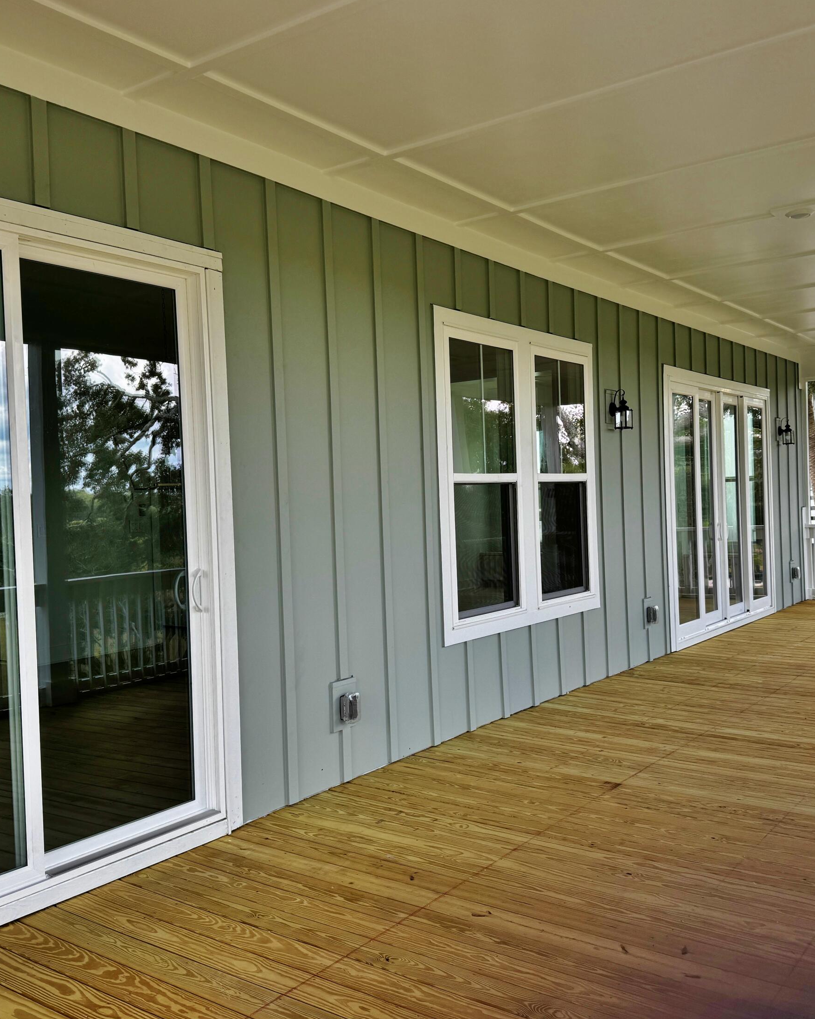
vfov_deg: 55.7
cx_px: 423
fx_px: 965
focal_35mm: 32
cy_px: 512
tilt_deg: -1.7
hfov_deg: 45.8
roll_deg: +1.8
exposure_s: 1/349
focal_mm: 6.76
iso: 80
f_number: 1.78
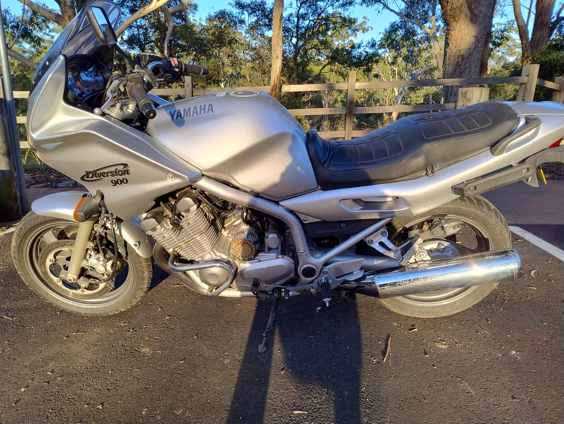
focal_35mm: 24
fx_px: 392
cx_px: 282
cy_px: 212
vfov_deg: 56.9
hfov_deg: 71.5
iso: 100
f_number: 1.8
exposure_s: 1/297
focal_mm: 5.56
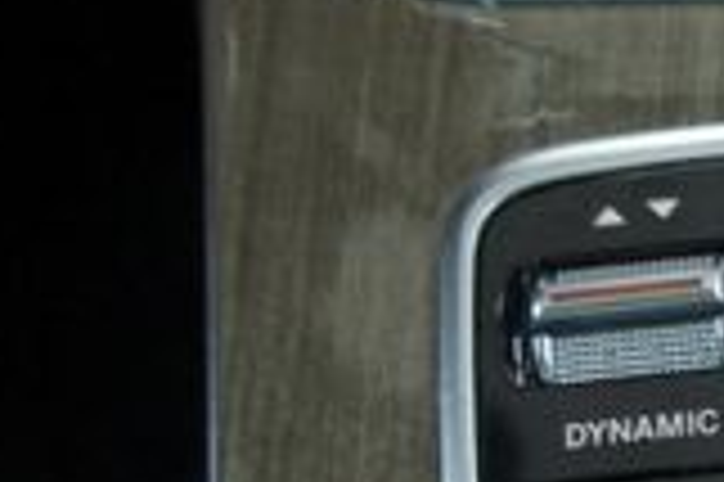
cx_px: 1264
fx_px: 2150
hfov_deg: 16.4
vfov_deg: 12.4
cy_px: 640
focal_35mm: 107
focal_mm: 18
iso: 1600
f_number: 3.5
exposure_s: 1/50
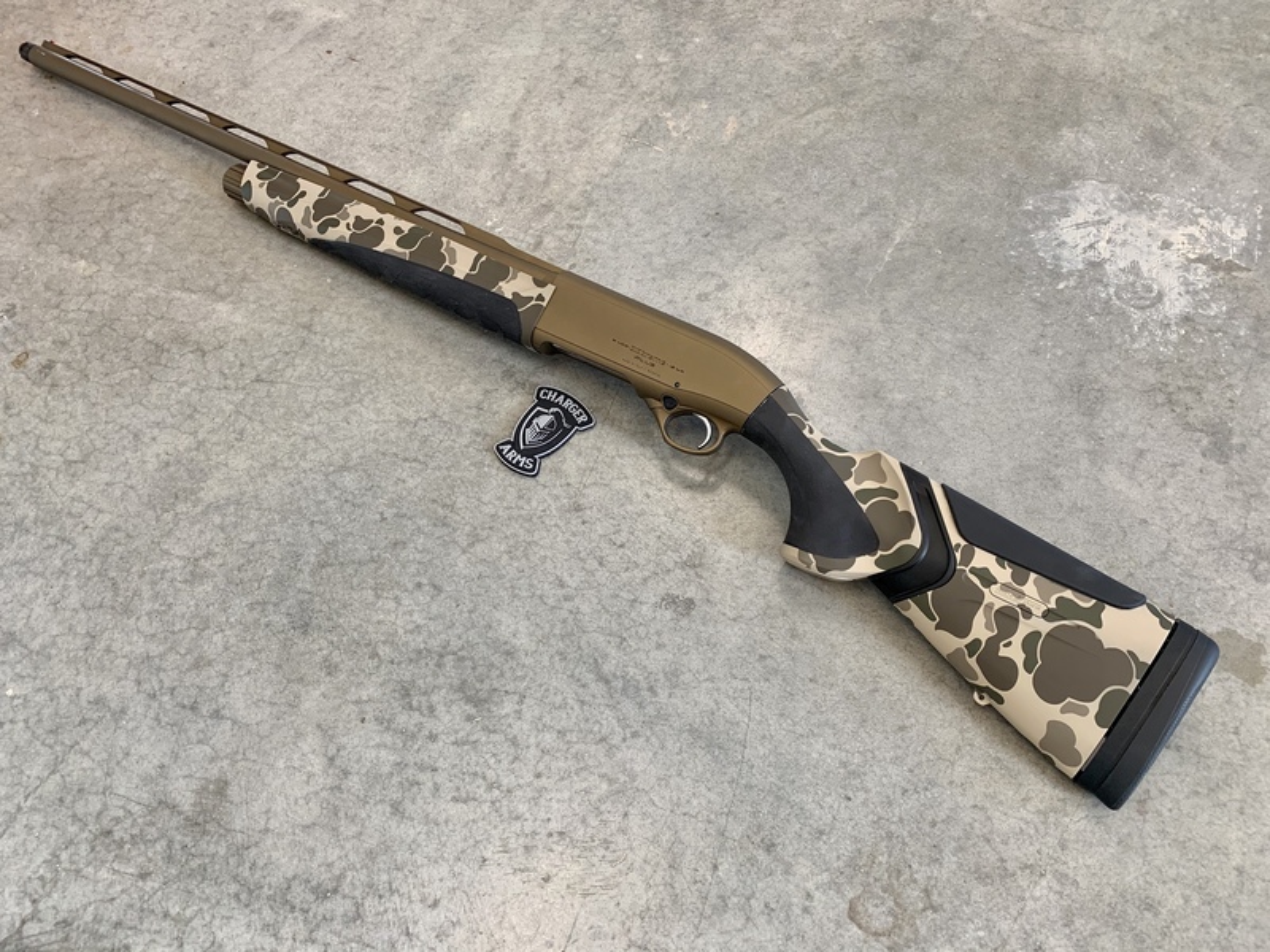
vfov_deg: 53.1
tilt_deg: -62.5
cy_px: 476
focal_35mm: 26
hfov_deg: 67.3
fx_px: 954
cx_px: 635
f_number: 1.8
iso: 64
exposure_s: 1/60
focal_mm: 4.25
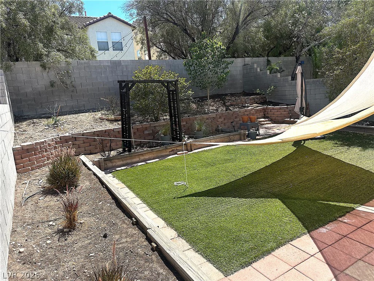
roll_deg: +5.6
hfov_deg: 71.6
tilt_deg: -9.0
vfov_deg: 56.8
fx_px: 259
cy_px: 140
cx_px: 187
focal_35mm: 24
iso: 80
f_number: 1.78
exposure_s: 1/2353
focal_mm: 6.86
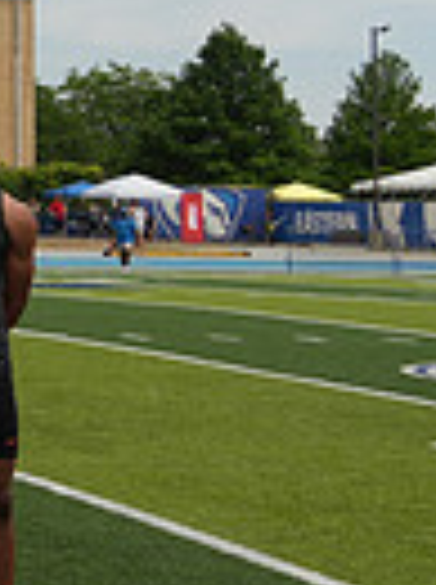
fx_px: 2277
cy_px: 81
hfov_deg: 9.2
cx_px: -787
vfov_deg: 14.5
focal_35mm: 135
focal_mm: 21
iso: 100
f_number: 11
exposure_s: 1/160
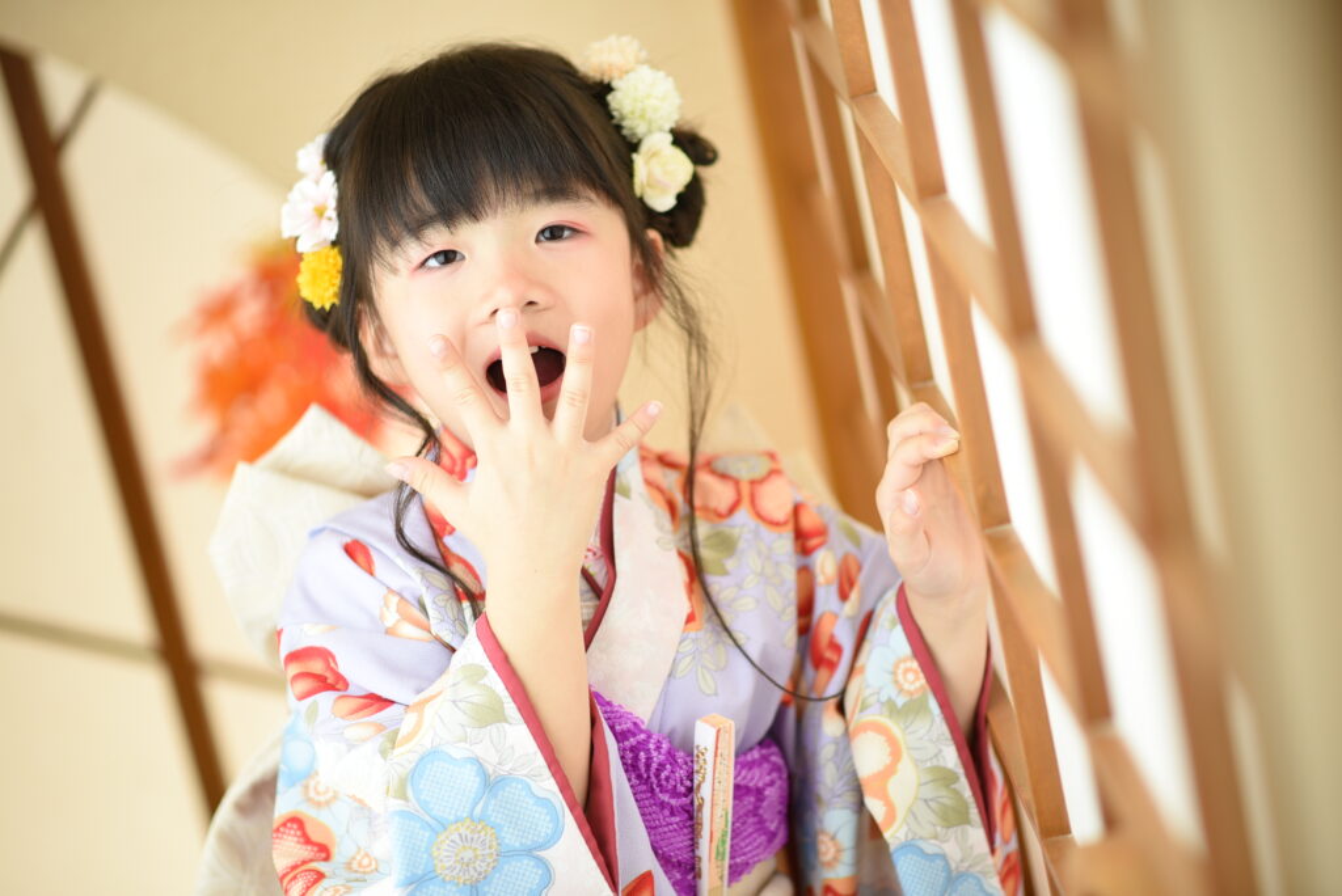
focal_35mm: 85
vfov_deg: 16.1
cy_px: 448
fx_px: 3170
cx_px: 671
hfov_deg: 23.9
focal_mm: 85
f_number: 2
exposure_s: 1/200
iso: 100
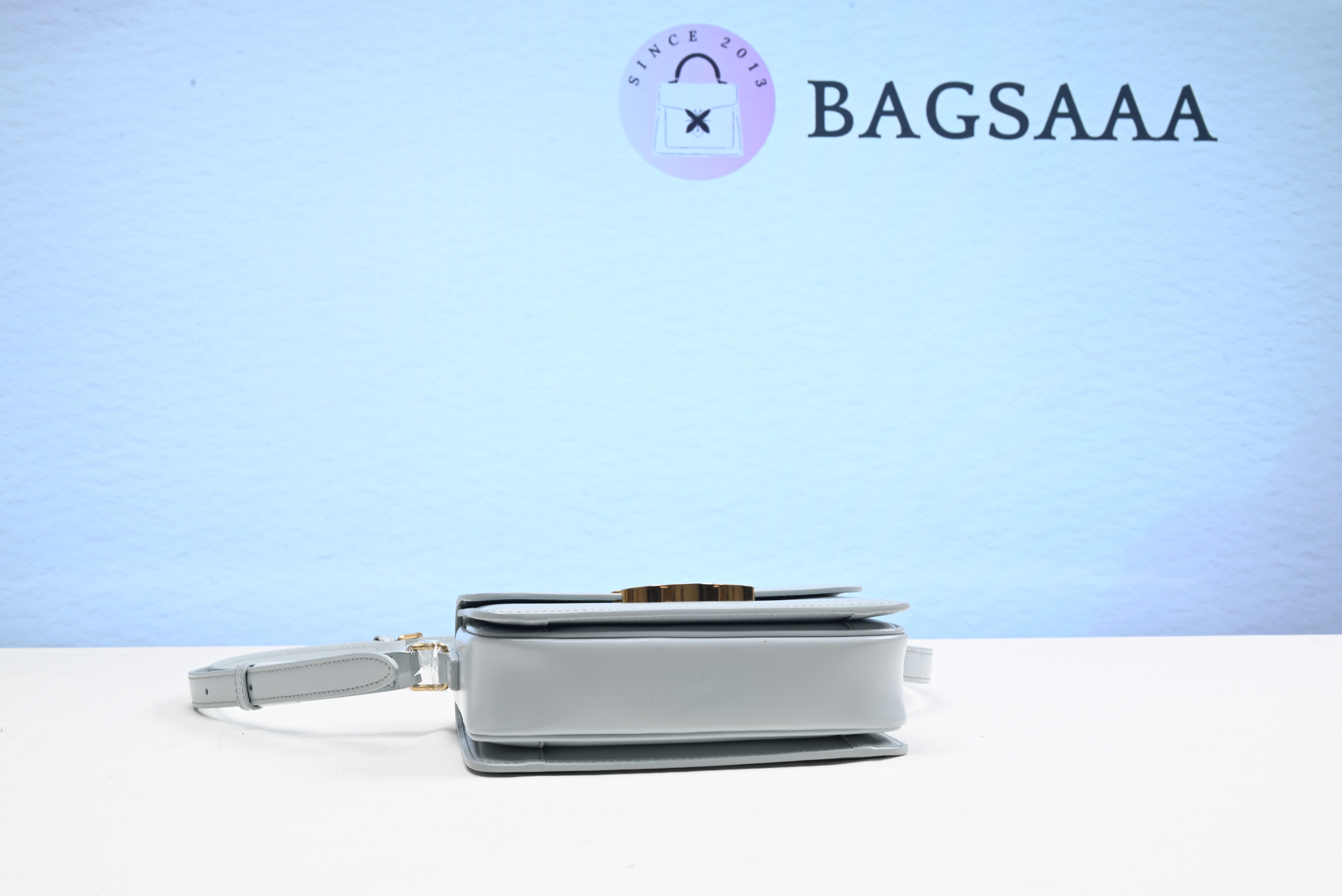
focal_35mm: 38
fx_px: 1417
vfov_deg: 35.1
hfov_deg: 50.7
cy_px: 448
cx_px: 671
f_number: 16
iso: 100
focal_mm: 38
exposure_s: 1/2
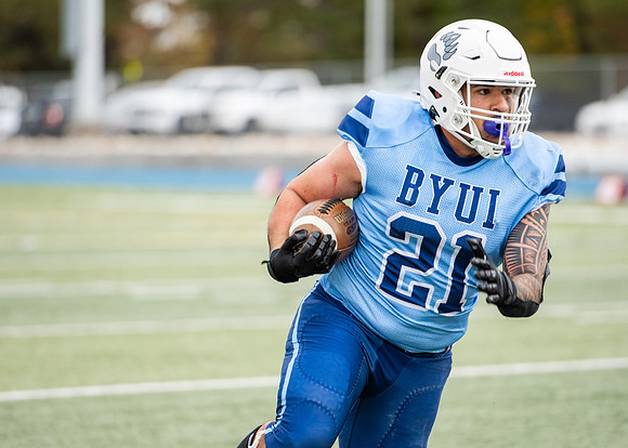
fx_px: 4284
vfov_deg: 6.0
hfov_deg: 8.4
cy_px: 231
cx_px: 308
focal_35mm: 240
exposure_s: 1/1000
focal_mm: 200
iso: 400
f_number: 2.8
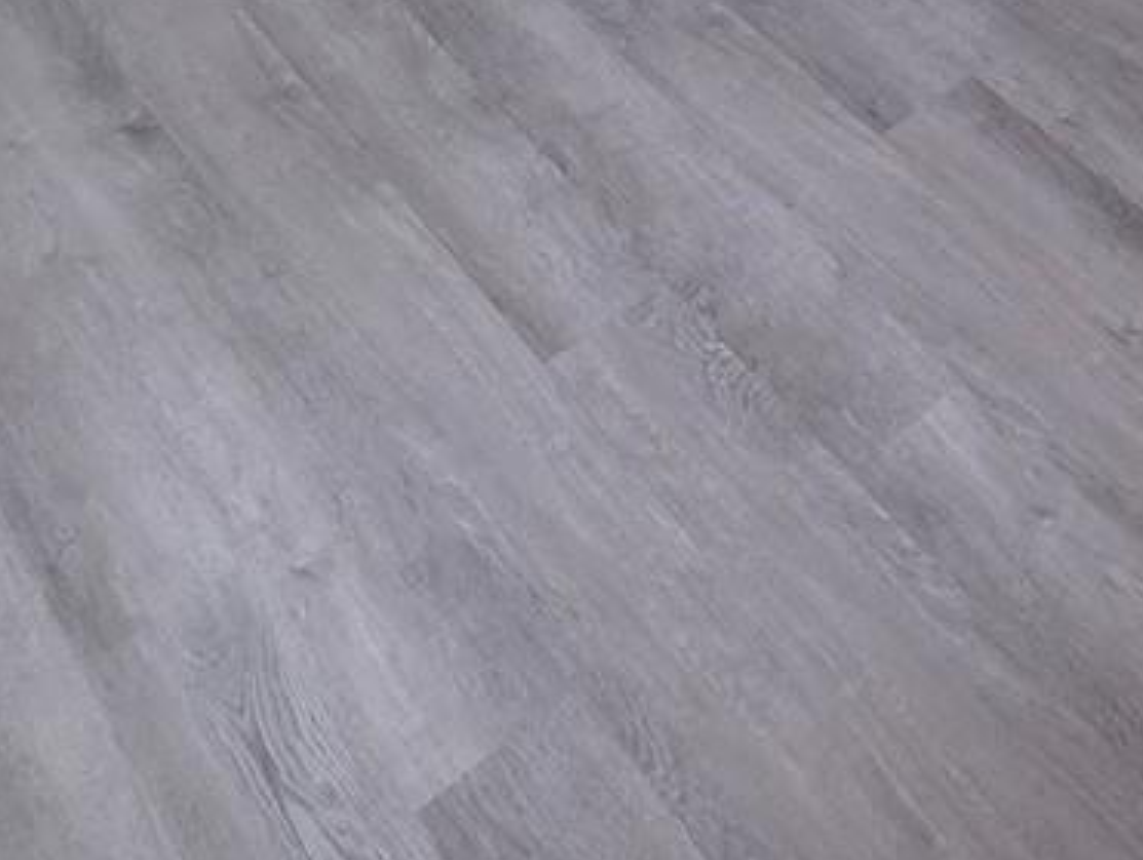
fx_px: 1851
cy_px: -783
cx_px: 921
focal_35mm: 56
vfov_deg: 18.7
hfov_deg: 33.3
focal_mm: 2.2
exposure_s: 1/120
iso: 125
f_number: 1.9
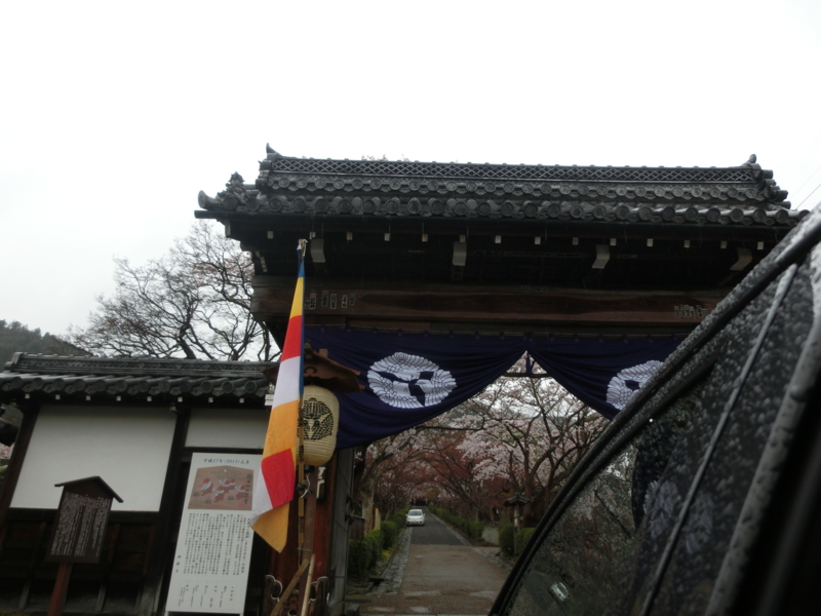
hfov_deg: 71.6
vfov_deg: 56.8
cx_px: 410
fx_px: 569
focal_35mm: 24
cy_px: 308
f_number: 3
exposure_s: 1/160
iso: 80
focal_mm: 4.24
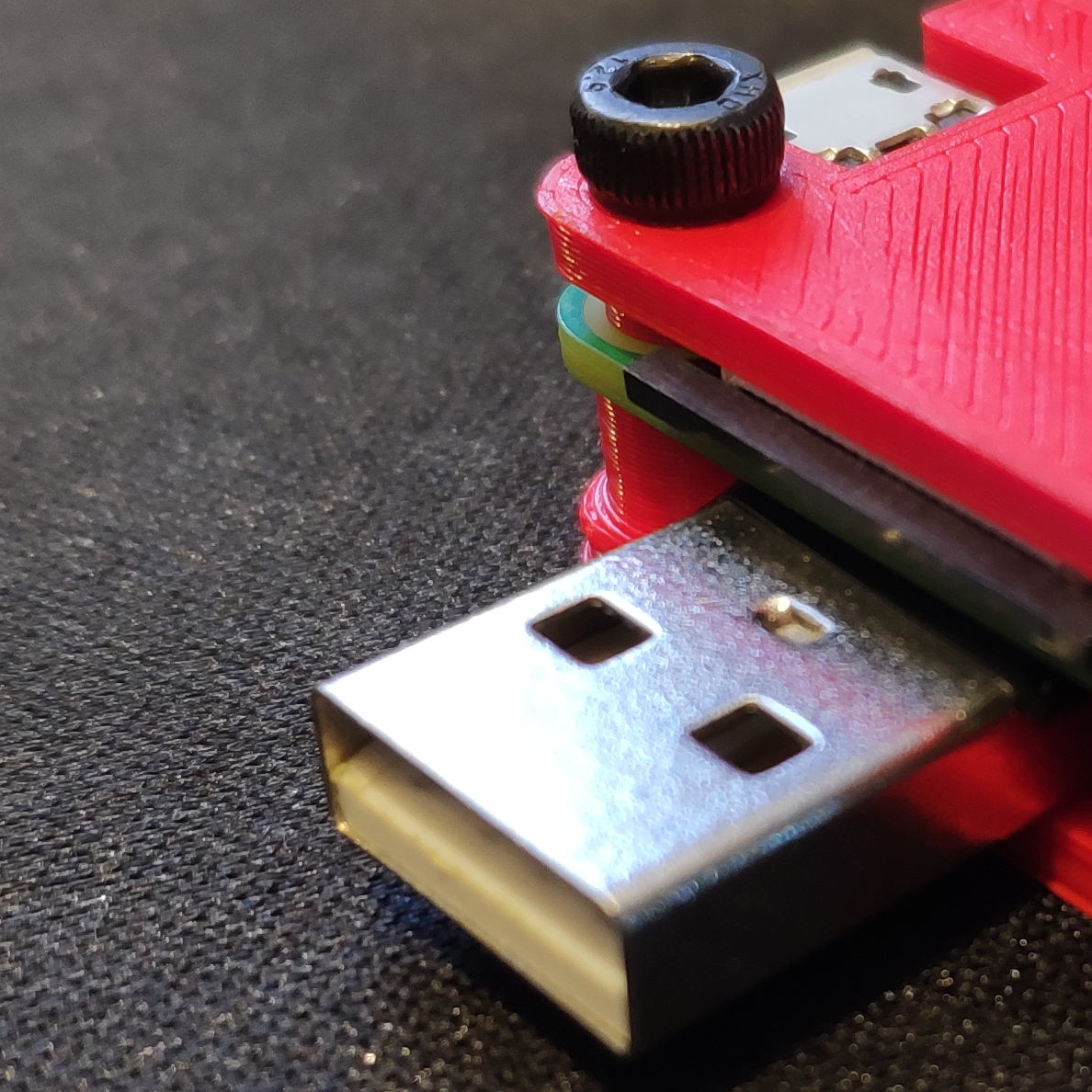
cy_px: 695
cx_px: 1065
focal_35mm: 63
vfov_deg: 27.2
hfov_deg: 26.0
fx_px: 2248
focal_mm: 4.22
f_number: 1.8
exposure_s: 1/13
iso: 362
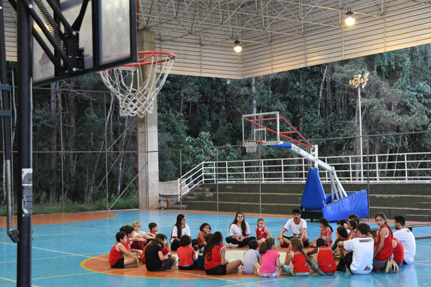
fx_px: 730
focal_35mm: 61
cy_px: 148
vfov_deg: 22.2
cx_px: 228
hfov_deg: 32.9
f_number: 5.6
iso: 4000
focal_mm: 38
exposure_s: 1/50
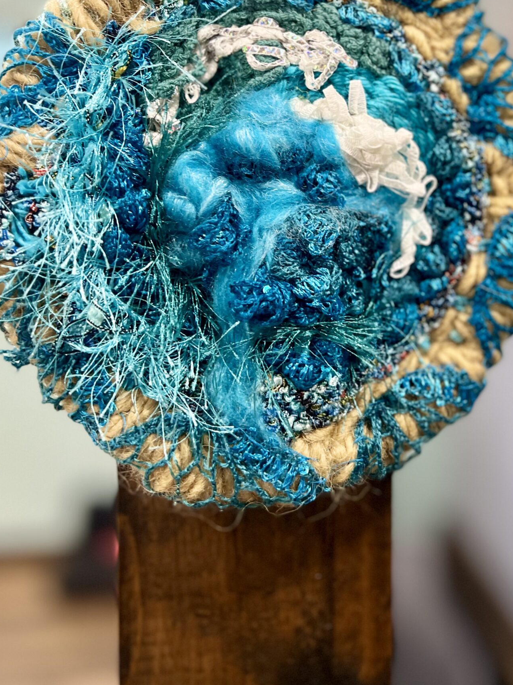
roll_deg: +1.6
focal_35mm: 39
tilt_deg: +0.6
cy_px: 180
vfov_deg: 46.3
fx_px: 771
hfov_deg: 36.5
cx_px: 329
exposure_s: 1/60
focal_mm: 5.7
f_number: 1.5
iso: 160
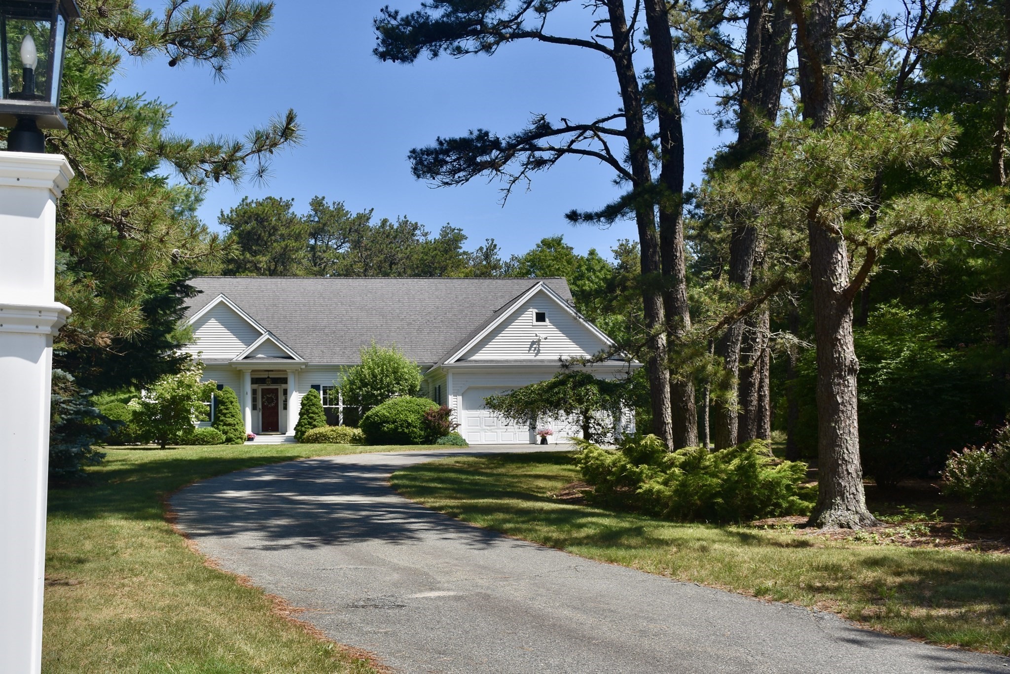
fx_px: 968
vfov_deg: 38.4
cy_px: 337
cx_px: 505
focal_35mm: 34
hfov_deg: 55.1
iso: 100
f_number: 7.1
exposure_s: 1/250
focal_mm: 23
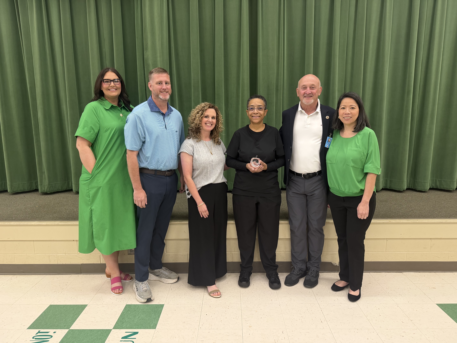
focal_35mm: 24
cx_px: 228
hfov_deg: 71.6
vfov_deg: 56.8
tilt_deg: -11.2
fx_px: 317
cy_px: 172
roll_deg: +1.3
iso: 200
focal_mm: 6.76
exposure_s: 1/60
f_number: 1.78
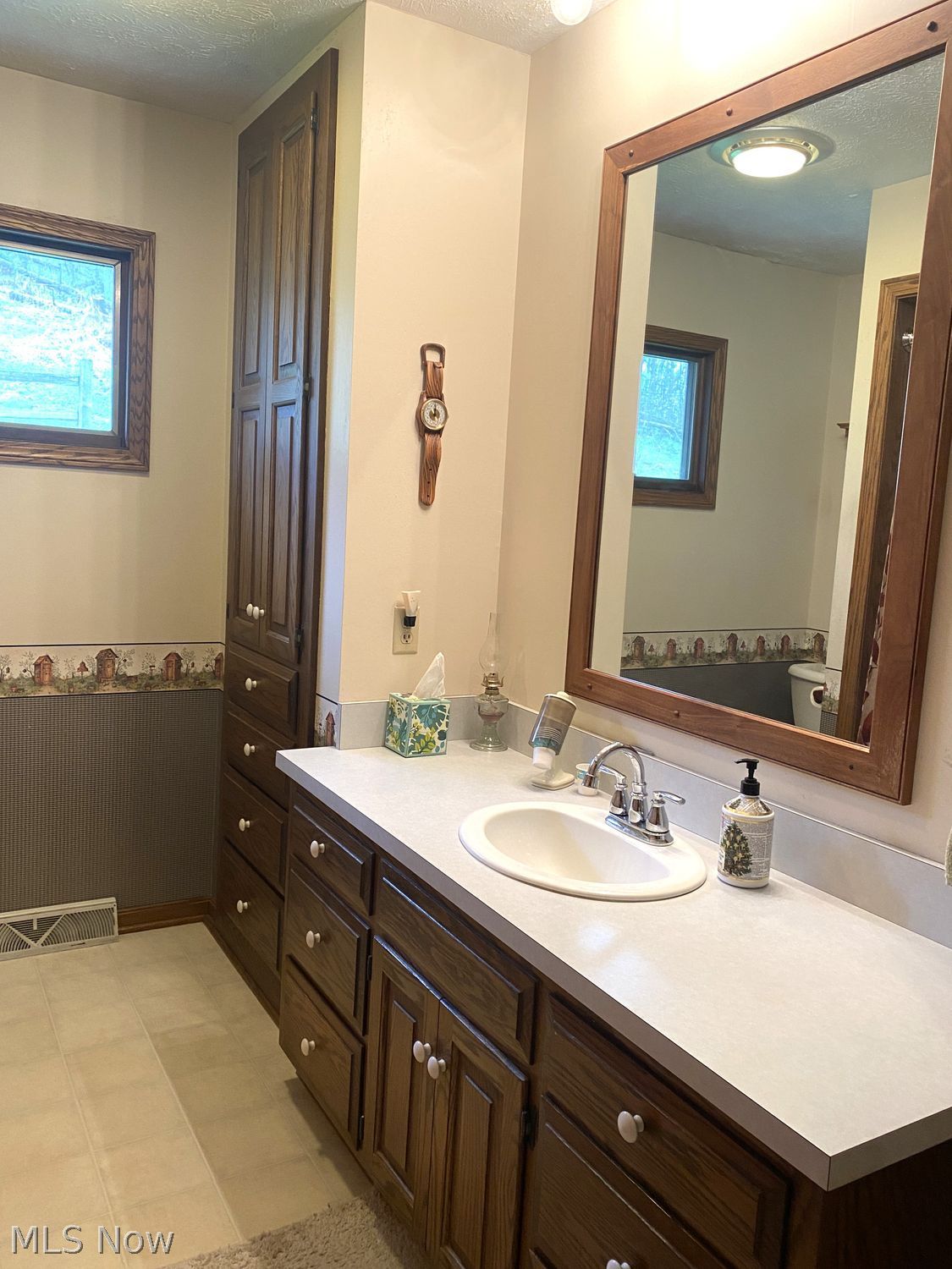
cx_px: 476
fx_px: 953
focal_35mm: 26
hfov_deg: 53.1
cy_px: 634
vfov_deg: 67.3
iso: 125
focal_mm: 4.25
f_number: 1.8
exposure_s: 1/60
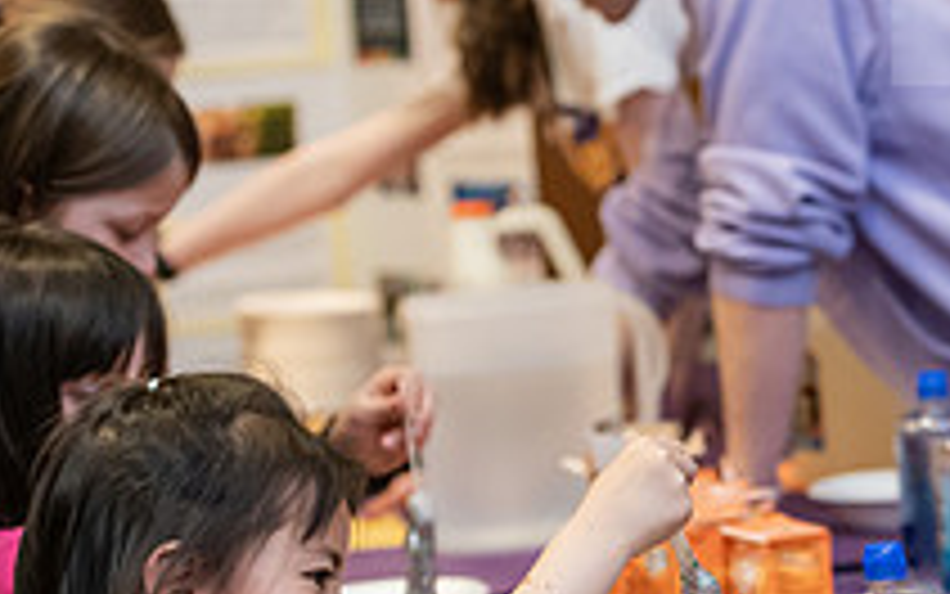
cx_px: 756
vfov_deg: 6.7
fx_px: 5076
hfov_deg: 10.7
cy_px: 254
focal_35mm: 196
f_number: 3.2
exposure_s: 1/200
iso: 1600
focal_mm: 70
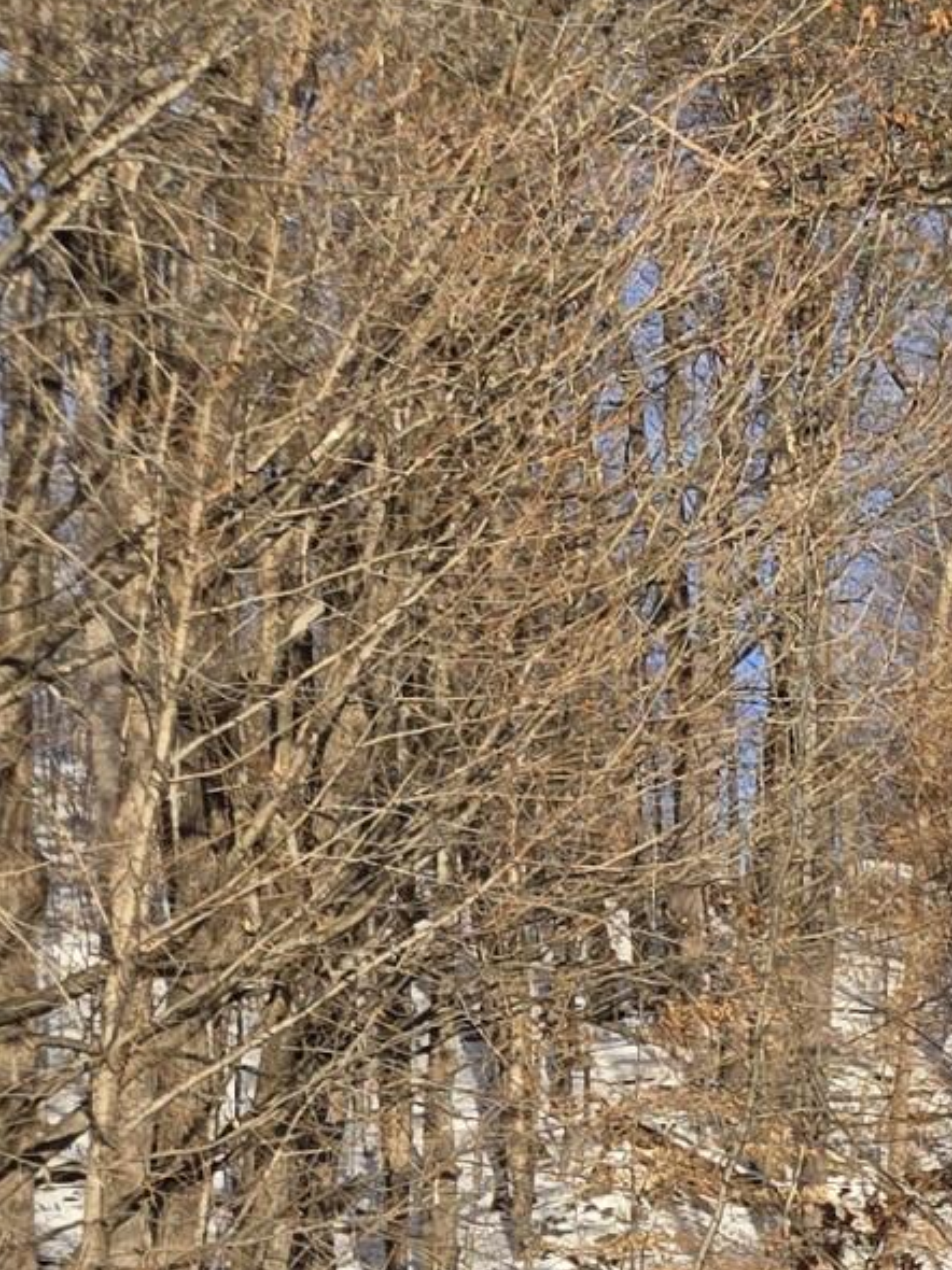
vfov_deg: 15.8
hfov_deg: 10.2
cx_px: 2574
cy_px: 1744
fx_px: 4293
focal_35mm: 117
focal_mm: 5.4
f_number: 1.8
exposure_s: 1/1111
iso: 25
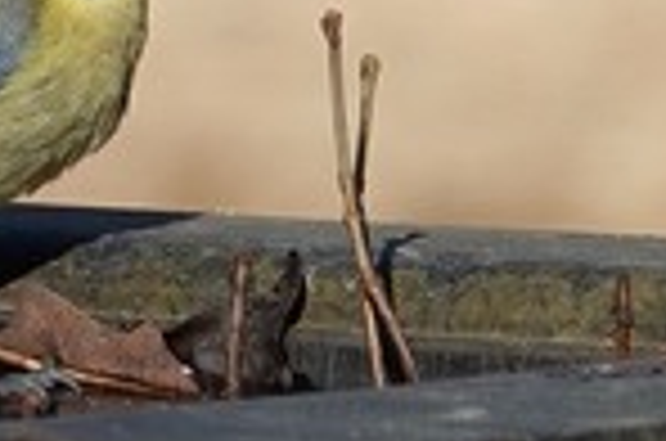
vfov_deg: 0.8
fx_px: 30773
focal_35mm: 1667
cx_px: 45
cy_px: 18
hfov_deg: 1.2
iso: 100
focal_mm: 220
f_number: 4
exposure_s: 1/640
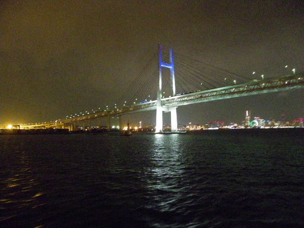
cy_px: 114
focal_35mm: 26
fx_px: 228
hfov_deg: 67.3
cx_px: 152
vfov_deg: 53.1
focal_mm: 4.6
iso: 800
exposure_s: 1/4
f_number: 2.8
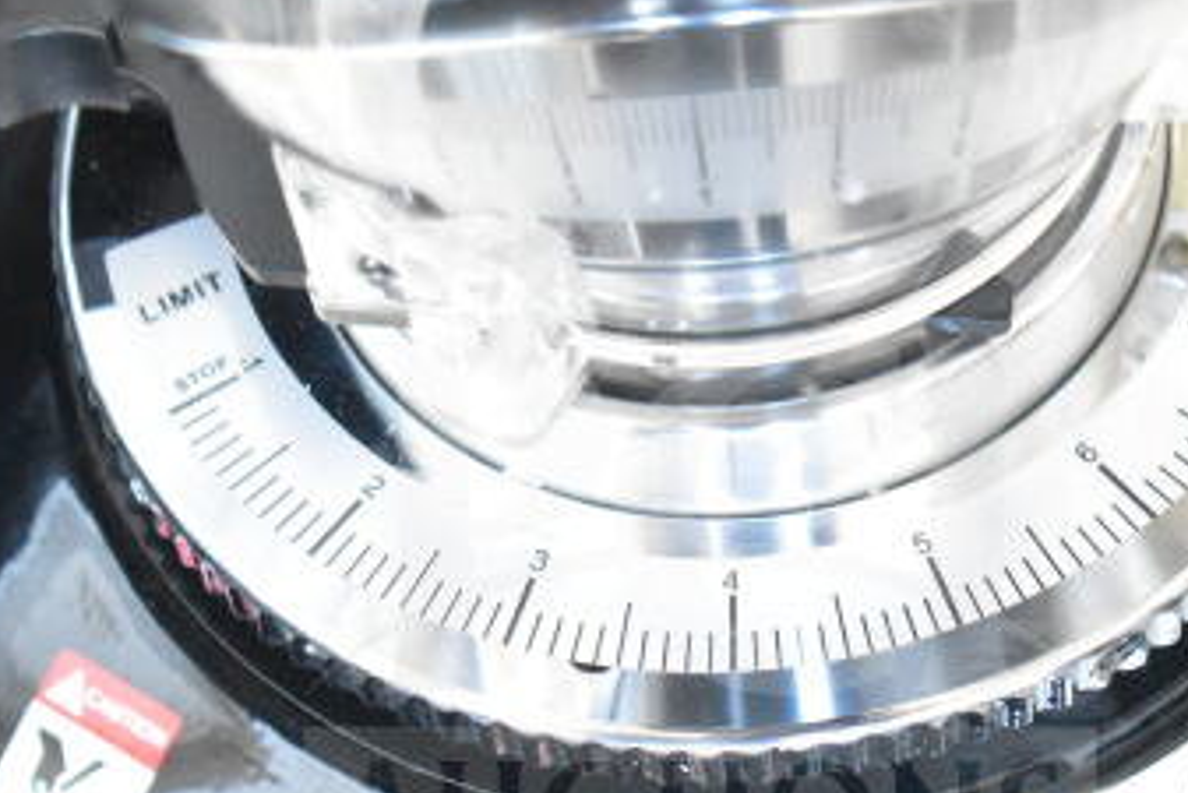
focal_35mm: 141
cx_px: 698
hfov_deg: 14.5
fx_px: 4655
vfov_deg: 9.7
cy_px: 615
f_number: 5.6
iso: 11400
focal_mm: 52
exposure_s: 1/80
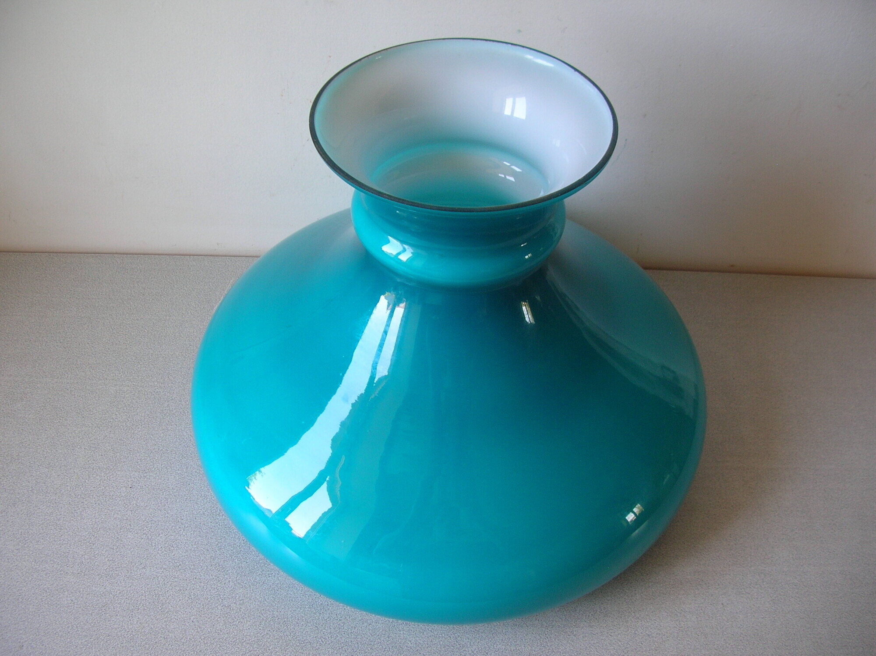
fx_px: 885
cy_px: 328
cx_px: 438
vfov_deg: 40.7
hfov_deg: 52.7
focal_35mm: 35
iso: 50
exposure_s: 1/21.4
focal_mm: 5.8
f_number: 2.8
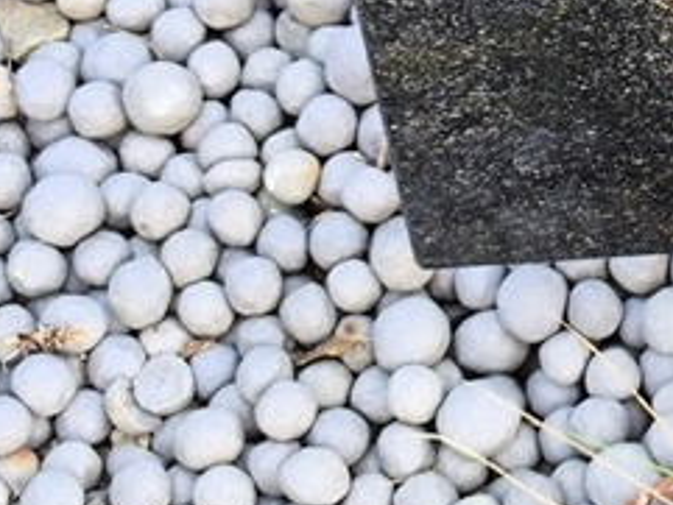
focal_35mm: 166
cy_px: -70
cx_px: 968
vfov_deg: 8.9
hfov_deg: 11.5
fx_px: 3229
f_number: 1.7
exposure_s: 1/50
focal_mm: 4.71
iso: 64
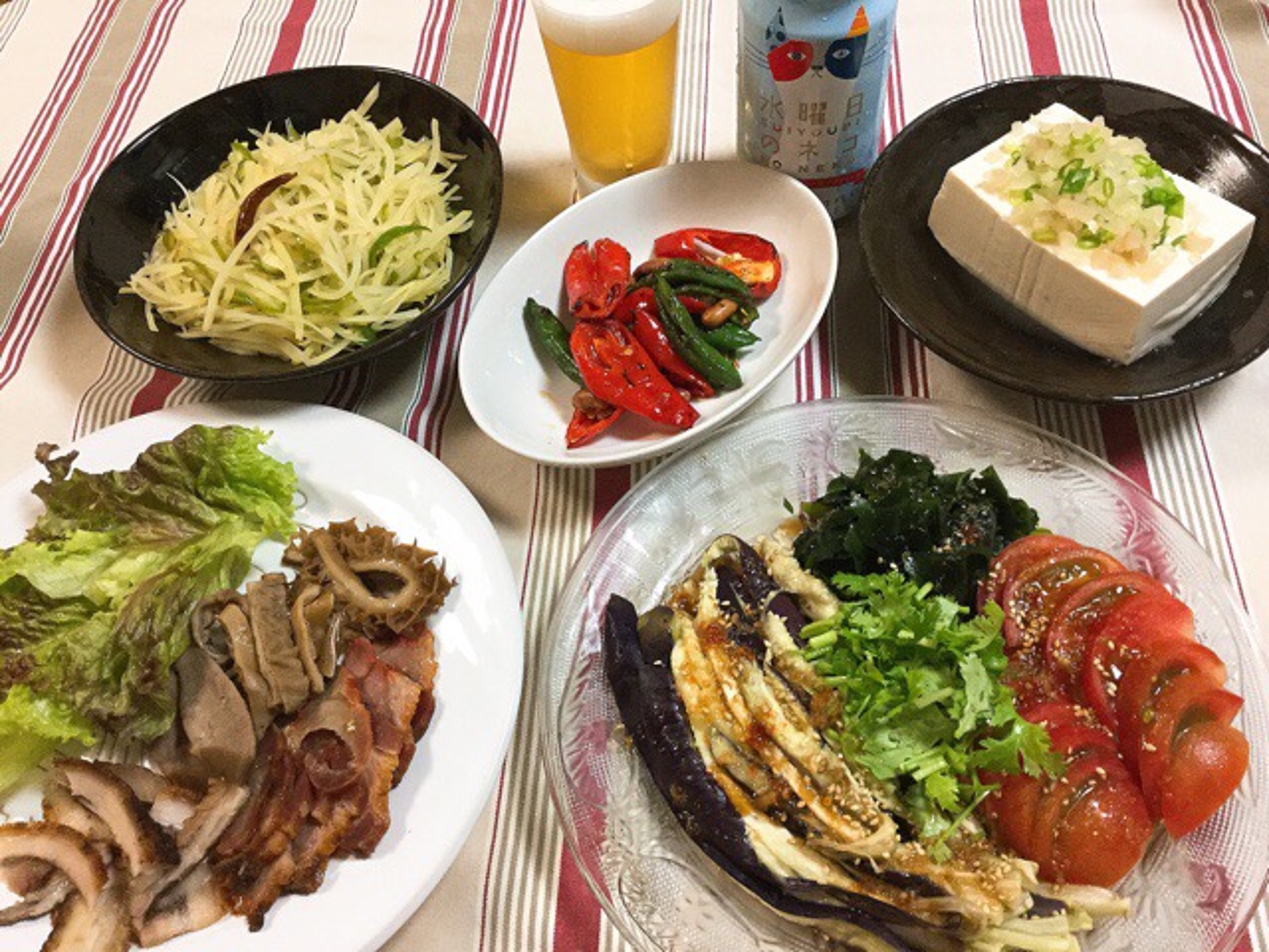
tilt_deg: -57.3
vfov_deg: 45.4
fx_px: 1136
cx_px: 634
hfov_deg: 58.4
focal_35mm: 31
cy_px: 476
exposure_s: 1/30
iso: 125
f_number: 2.4
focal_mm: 3.3
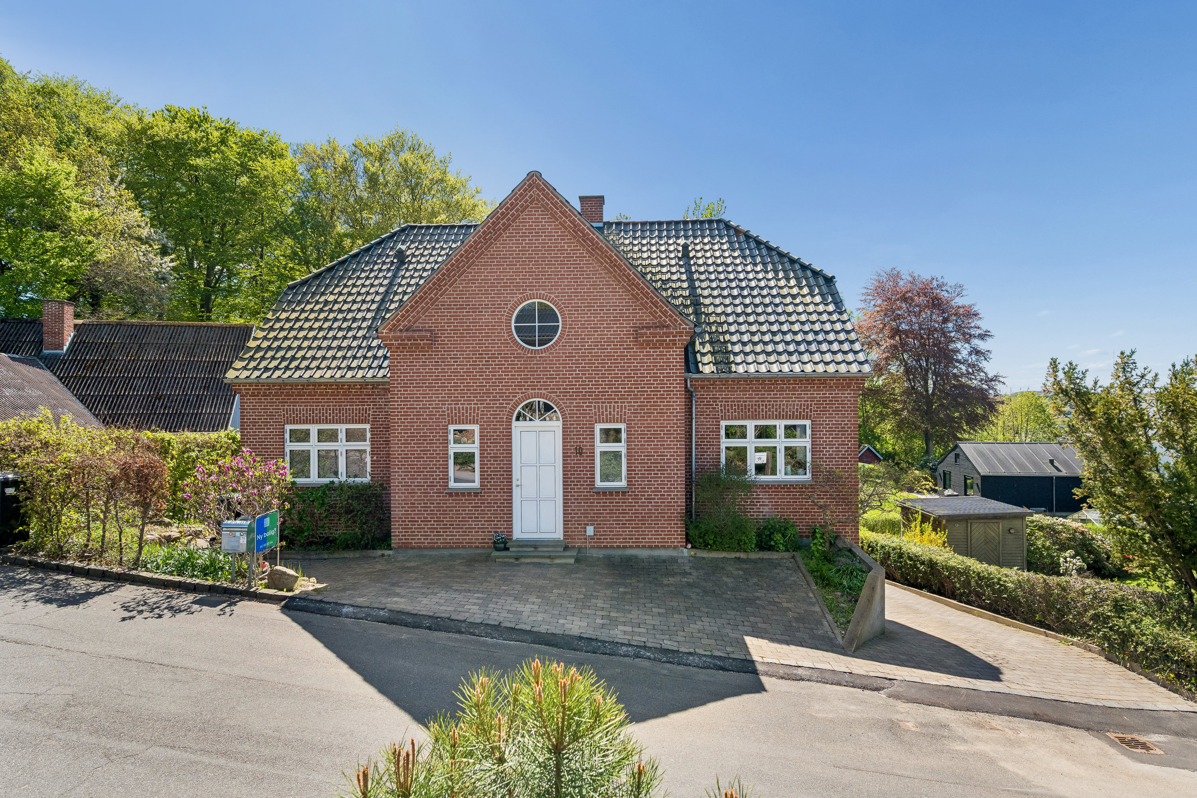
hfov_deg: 90.0
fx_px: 598
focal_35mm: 18
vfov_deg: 67.4
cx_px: 598
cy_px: 399
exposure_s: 1/3200
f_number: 6.3
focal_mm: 18
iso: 1400
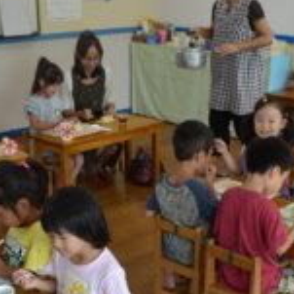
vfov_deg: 28.0
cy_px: 198
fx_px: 586
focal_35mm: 61
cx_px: 130
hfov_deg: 28.1
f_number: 4.5
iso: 400
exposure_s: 1/80
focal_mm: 18
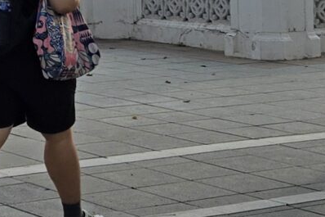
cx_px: 27
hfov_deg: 13.2
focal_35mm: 154
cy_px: -224
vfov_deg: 8.4
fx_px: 1390
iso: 25
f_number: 1.8
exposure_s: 1/2384
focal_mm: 5.4
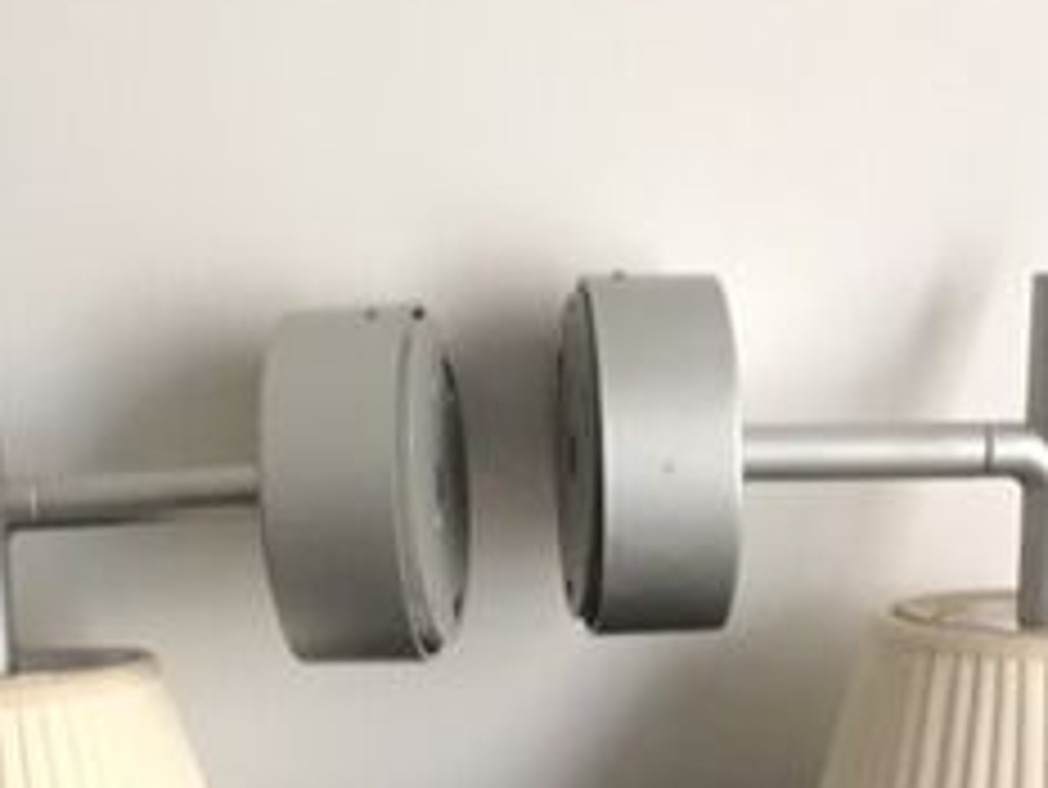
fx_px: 2575
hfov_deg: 23.0
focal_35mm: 85
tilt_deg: -31.5
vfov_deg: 17.1
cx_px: 427
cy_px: 725
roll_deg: +1.6
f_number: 2.4
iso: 125
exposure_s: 1/33
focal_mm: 3.3
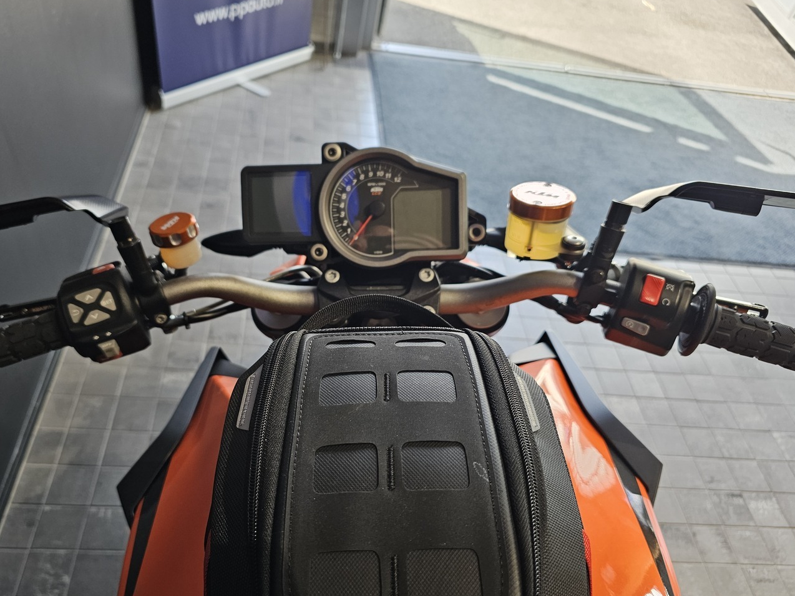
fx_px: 597
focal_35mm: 26
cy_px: 318
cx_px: 359
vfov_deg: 53.0
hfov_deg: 67.2
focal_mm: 6.3
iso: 125
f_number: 1.7
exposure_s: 1/180
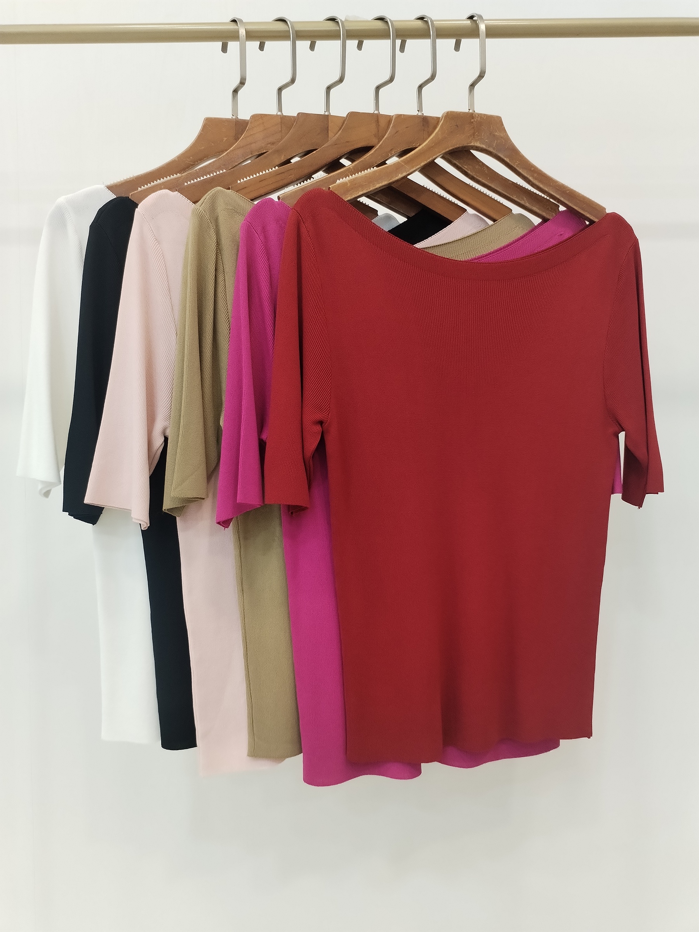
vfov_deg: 61.7
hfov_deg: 48.2
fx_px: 781
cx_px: 350
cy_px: 466
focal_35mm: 29
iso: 457
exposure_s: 1/60
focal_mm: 4.75
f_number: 1.8
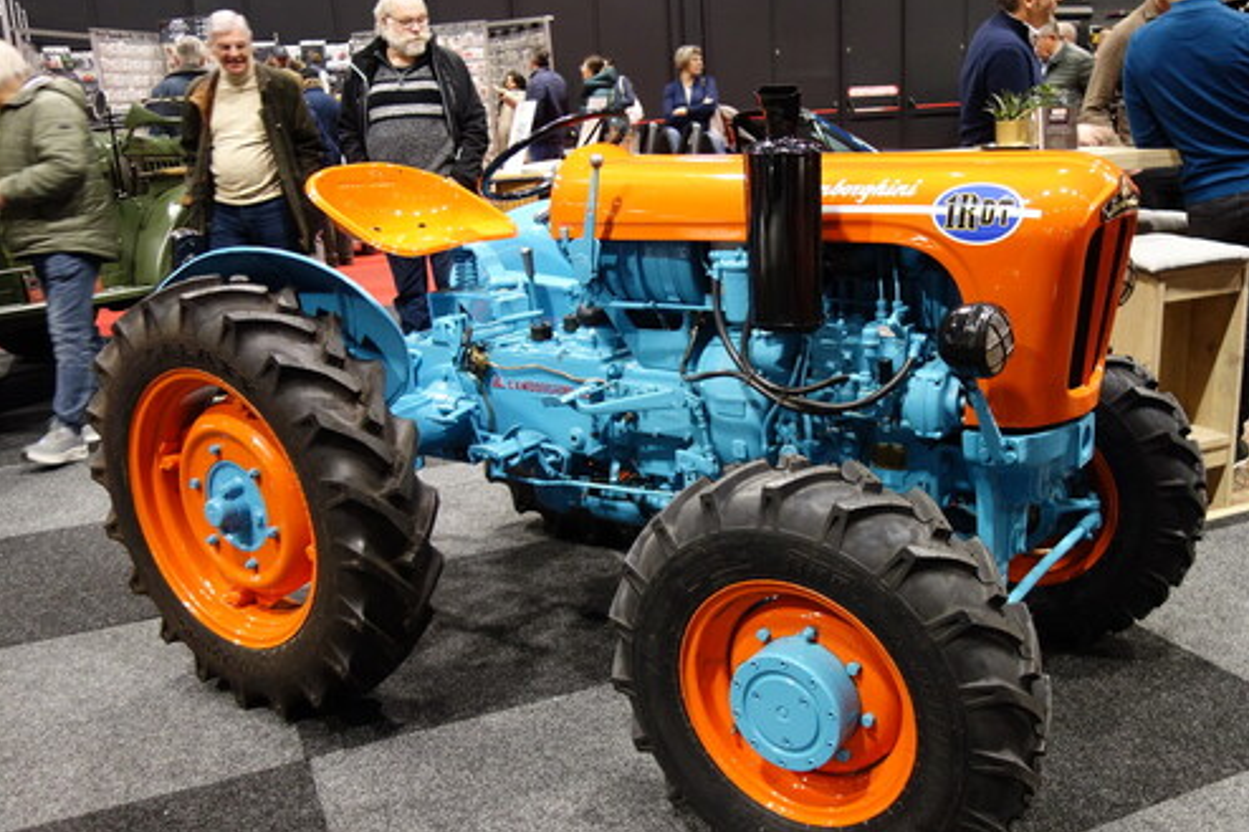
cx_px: 716
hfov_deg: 55.6
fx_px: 1179
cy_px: 432
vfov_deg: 38.9
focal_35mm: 34
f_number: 1.8
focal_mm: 10.4
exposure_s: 1/30
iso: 320
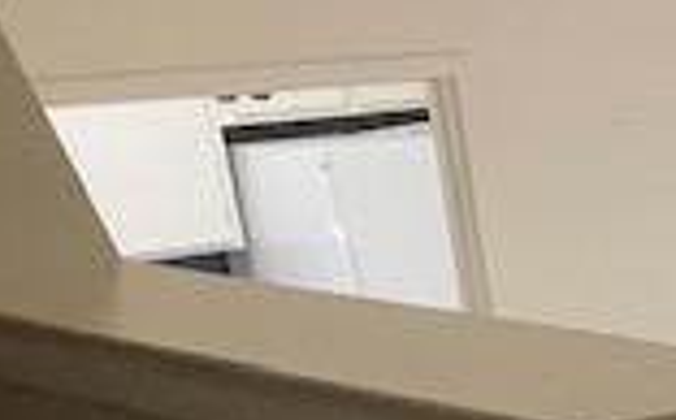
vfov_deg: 10.2
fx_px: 2244
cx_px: 1374
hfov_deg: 14.2
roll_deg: +1.2
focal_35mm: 122
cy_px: 719
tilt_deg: -20.4
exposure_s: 1/30
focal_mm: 3.99
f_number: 1.8
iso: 40
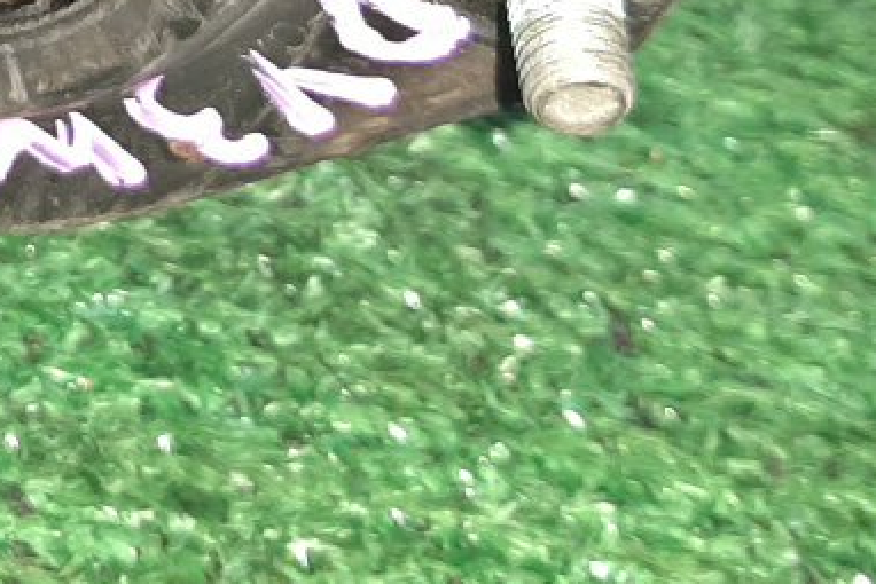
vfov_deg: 12.7
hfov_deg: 19.1
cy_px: -323
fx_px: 2483
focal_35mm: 102
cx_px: -126
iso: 274
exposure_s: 1/25
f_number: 1.7
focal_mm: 3.93
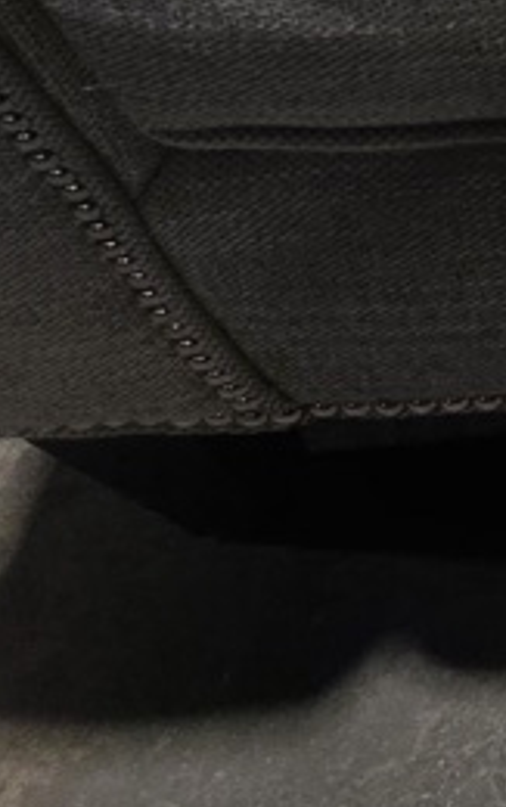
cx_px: 2248
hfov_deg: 6.4
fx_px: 3302
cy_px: -791
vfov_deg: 12.4
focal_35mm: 150
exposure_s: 1/120
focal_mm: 6.3
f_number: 1.7
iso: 200
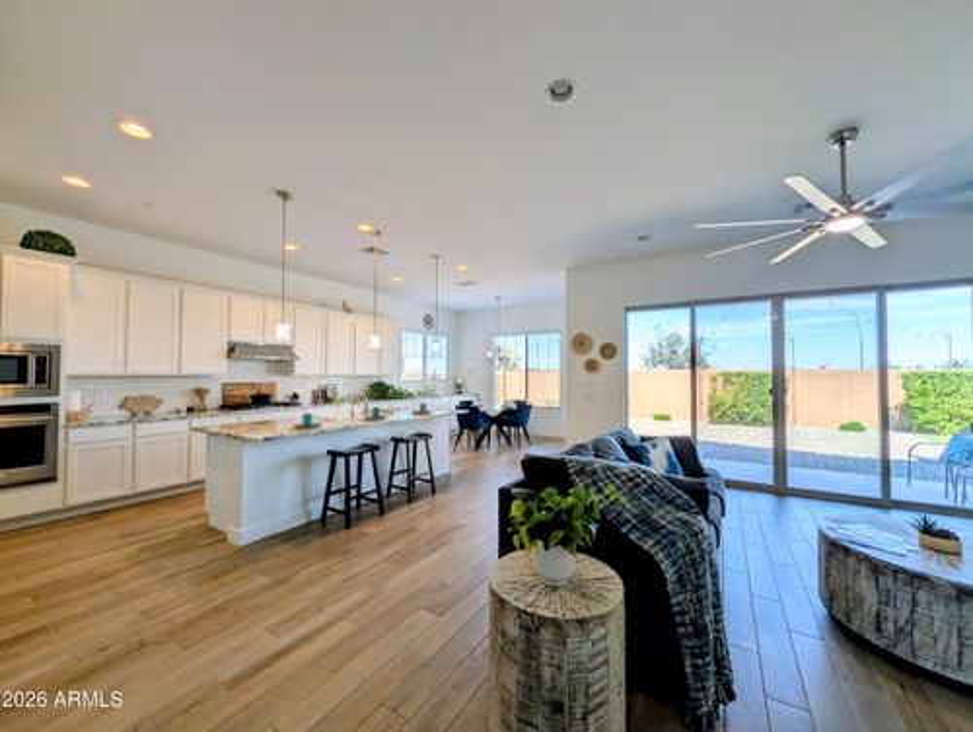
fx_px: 338
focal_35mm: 12
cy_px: 366
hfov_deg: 110.5
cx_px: 486
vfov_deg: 94.6
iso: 48
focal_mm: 2.02
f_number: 1.7
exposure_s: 1/699
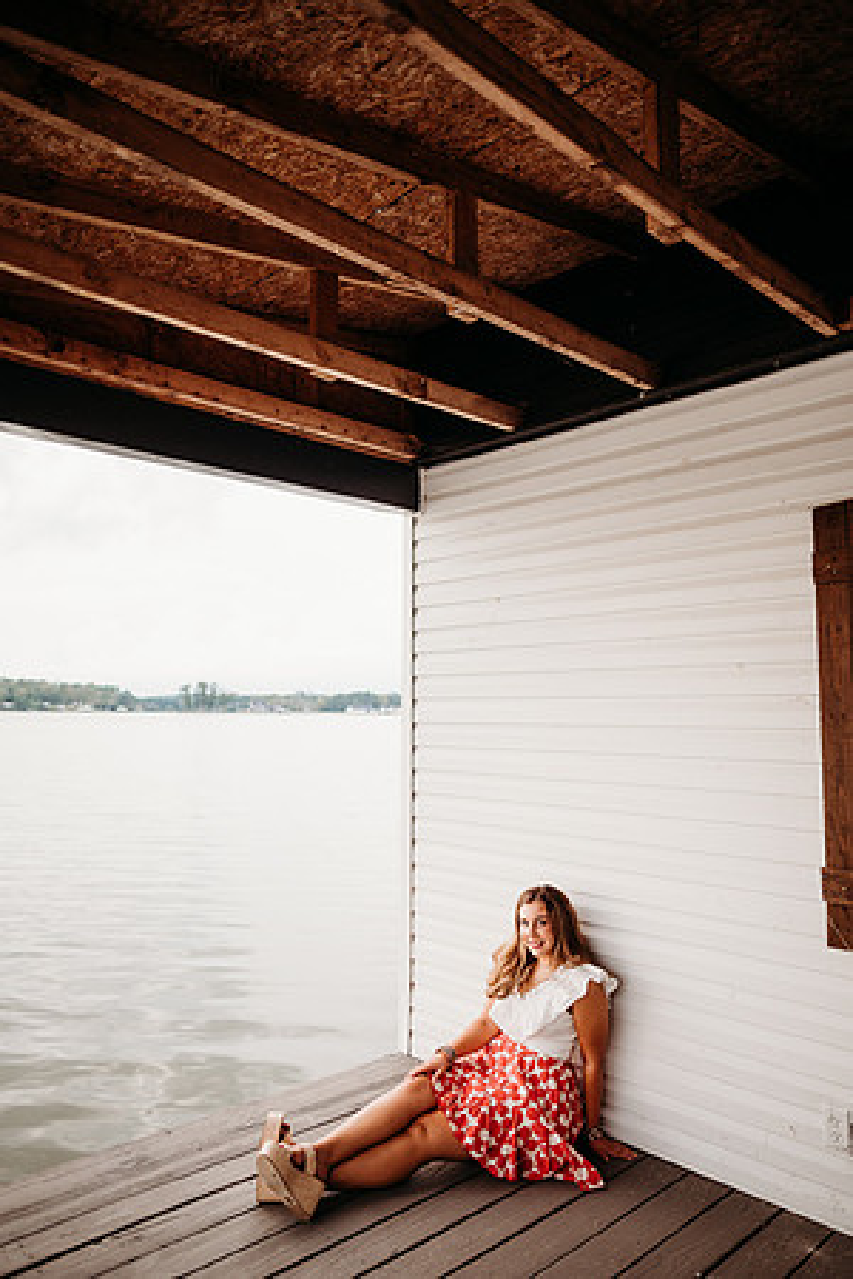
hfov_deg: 53.1
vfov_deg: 73.7
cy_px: 640
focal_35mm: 24
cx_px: 426
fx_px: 853
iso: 200
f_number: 2.2
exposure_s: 1/250
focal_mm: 24
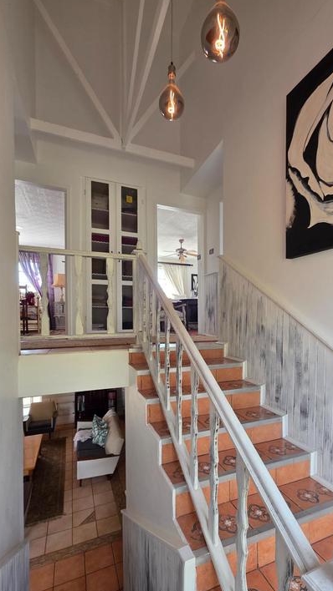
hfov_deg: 66.8
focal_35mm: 16
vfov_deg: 99.1
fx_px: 251
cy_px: 323
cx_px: 189
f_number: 1.9
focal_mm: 2.2
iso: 125
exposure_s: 1/100
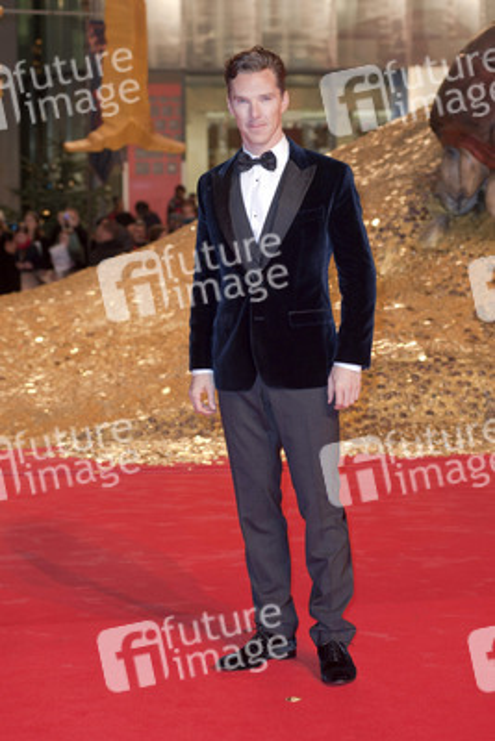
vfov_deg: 23.6
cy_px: 370
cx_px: 248
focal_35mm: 86
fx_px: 1772
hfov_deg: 15.9
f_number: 5.6
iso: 1000
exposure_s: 1/100
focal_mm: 86
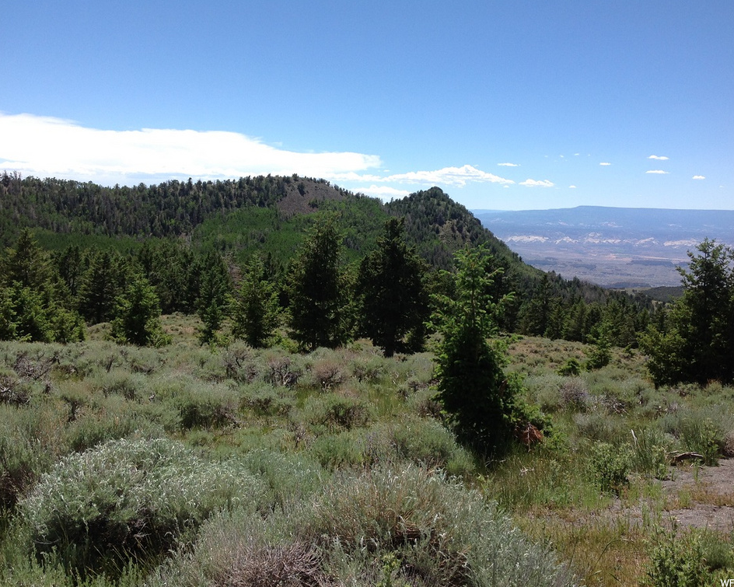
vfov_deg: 40.1
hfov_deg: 49.1
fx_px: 804
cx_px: 362
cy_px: 291
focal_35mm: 37
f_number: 2.4
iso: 50
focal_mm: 4.28
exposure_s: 1/1681
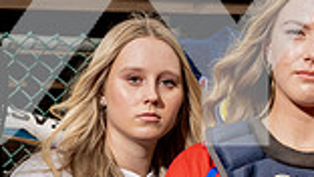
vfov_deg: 8.0
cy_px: 285
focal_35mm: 148
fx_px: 1233
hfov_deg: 14.3
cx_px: 326
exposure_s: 1/250
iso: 100
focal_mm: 38
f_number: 8
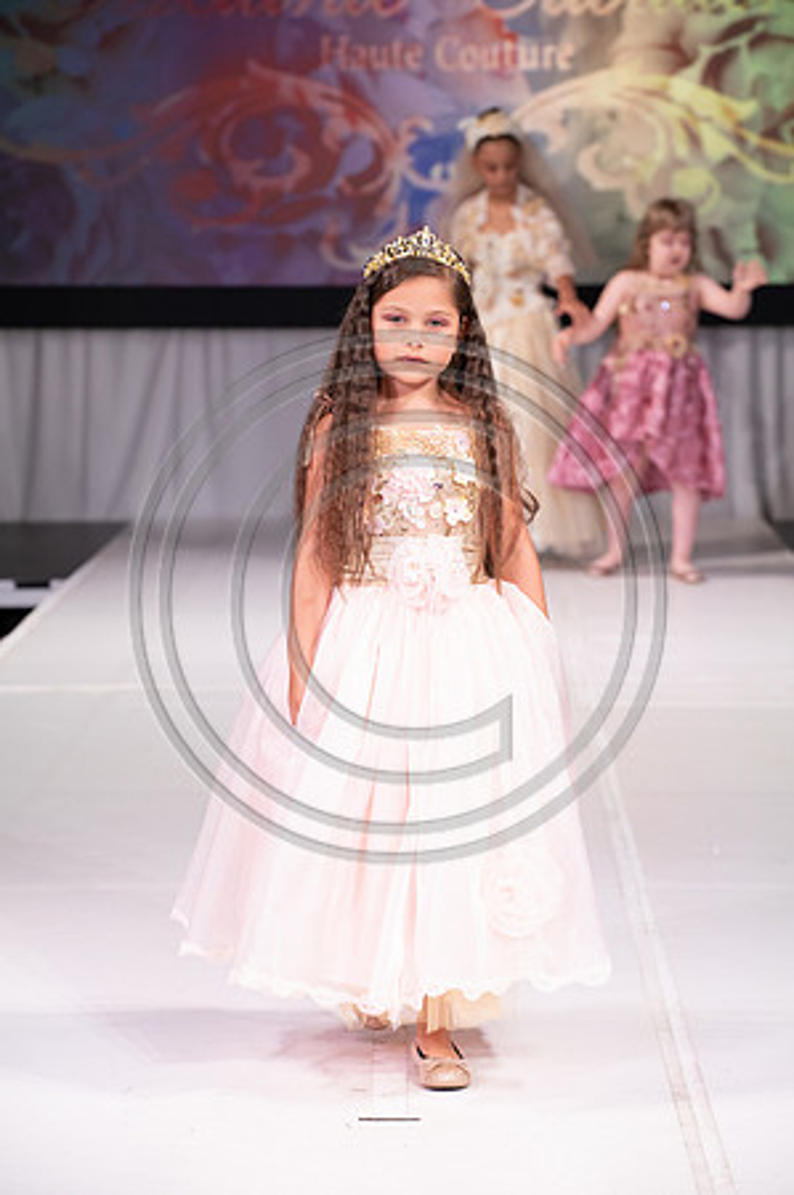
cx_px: 397
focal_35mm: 122
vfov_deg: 16.8
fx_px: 4045
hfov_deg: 11.2
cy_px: 598
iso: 2000
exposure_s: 1/400
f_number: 5.6
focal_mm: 122
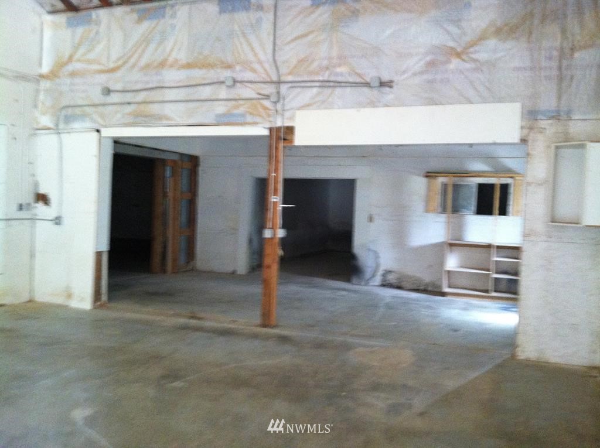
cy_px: 224
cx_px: 300
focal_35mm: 35
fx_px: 606
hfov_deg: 52.7
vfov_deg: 40.6
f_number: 2.8
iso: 400
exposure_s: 1/15
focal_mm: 3.85
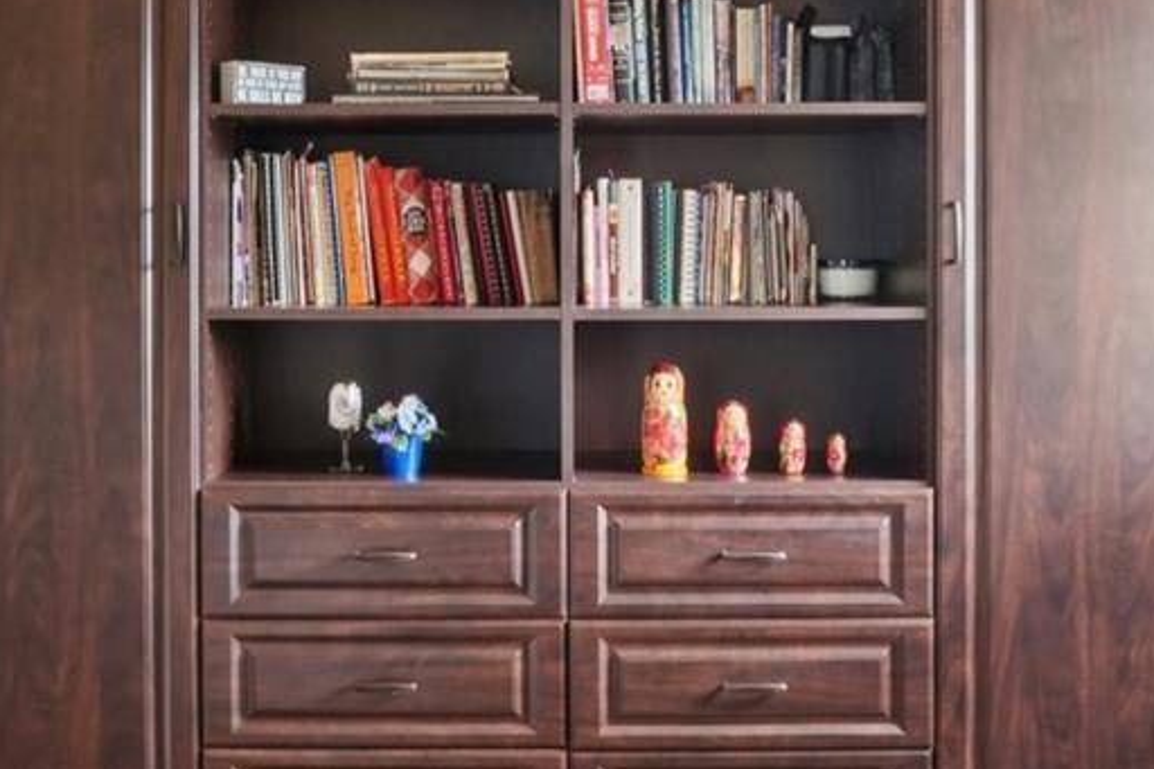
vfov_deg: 26.1
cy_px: 289
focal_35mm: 52
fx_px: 1652
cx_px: 554
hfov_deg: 38.5
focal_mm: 11
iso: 400
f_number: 8
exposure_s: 1/8
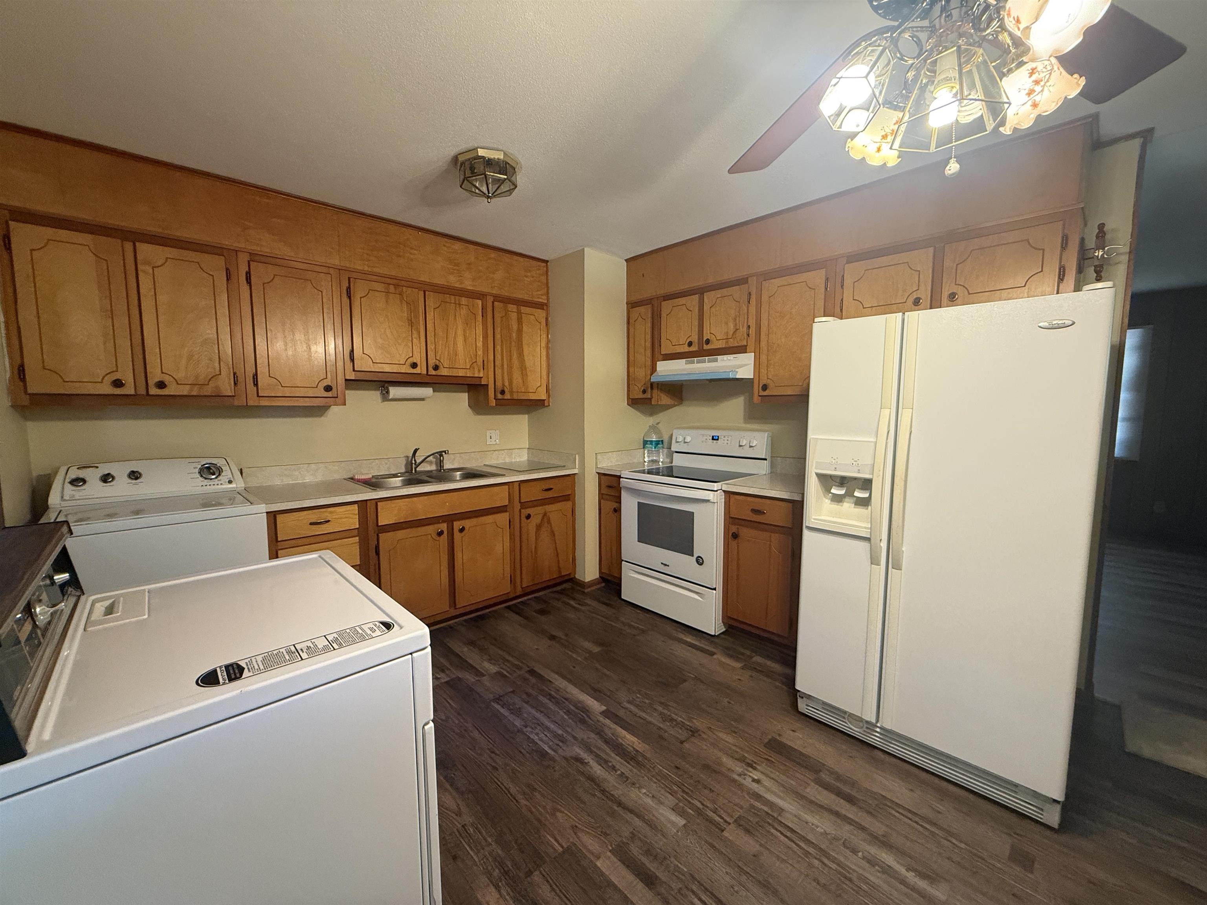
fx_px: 488
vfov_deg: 85.7
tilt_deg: -5.4
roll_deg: +0.0
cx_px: 604
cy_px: 452
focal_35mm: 14
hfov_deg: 102.1
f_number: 2.2
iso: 400
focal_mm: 2.22
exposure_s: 1/60
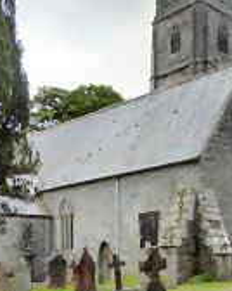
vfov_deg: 37.4
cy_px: 139
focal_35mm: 50
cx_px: 244
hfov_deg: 28.0
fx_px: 430
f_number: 3.3
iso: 200
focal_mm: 4.3
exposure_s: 1/640
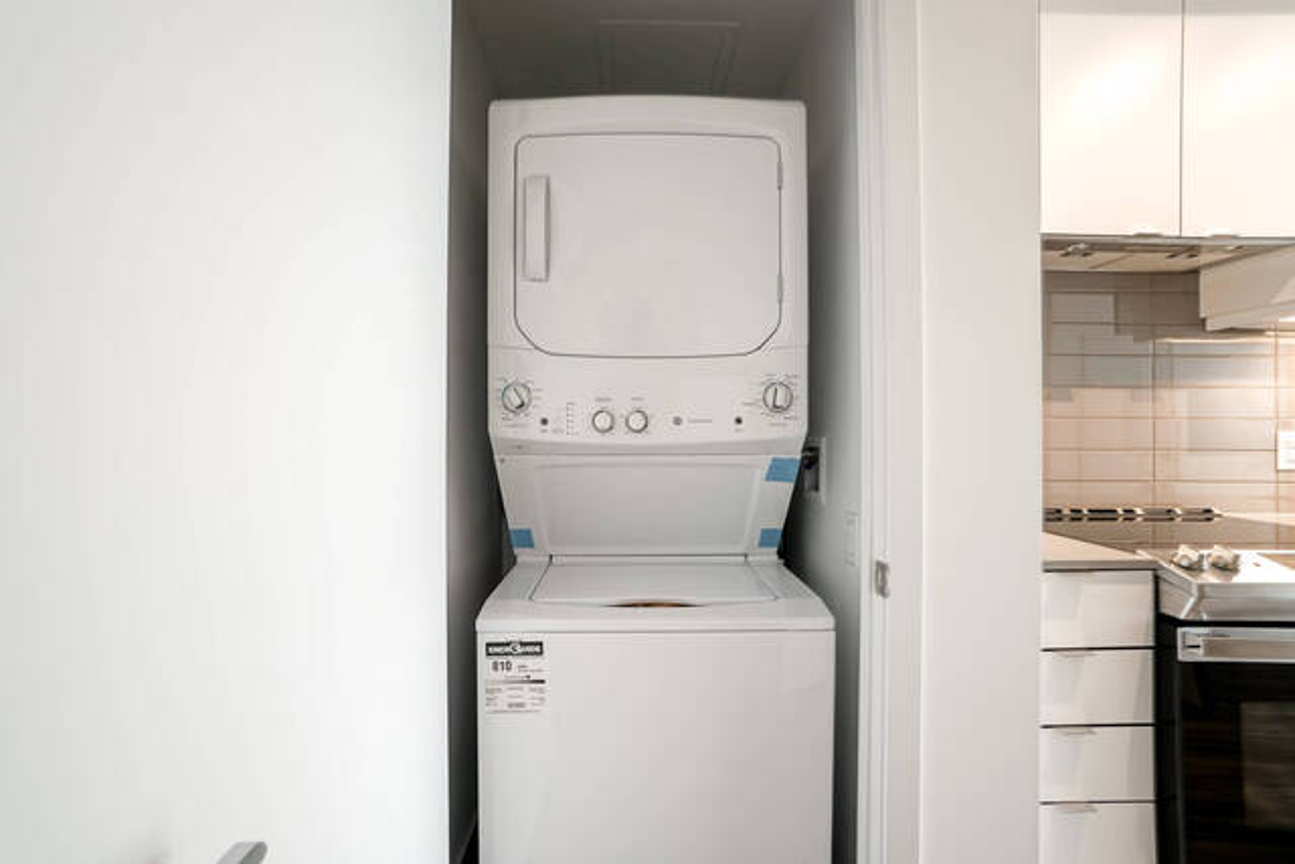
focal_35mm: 15
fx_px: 540
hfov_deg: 100.4
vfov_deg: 77.4
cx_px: 648
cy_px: 432
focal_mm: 10
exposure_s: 1/15
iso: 250
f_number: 7.1
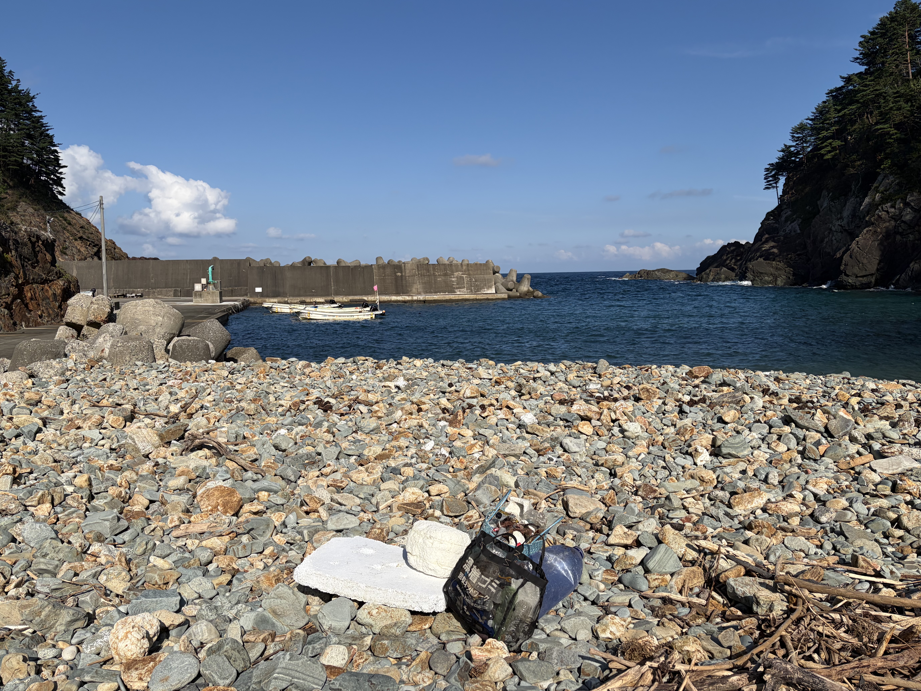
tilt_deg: -4.8
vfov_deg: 51.4
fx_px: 718
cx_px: 451
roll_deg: +1.4
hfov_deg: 65.3
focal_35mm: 27
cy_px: 339
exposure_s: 1/10101
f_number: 1.6
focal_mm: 5.96
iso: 64
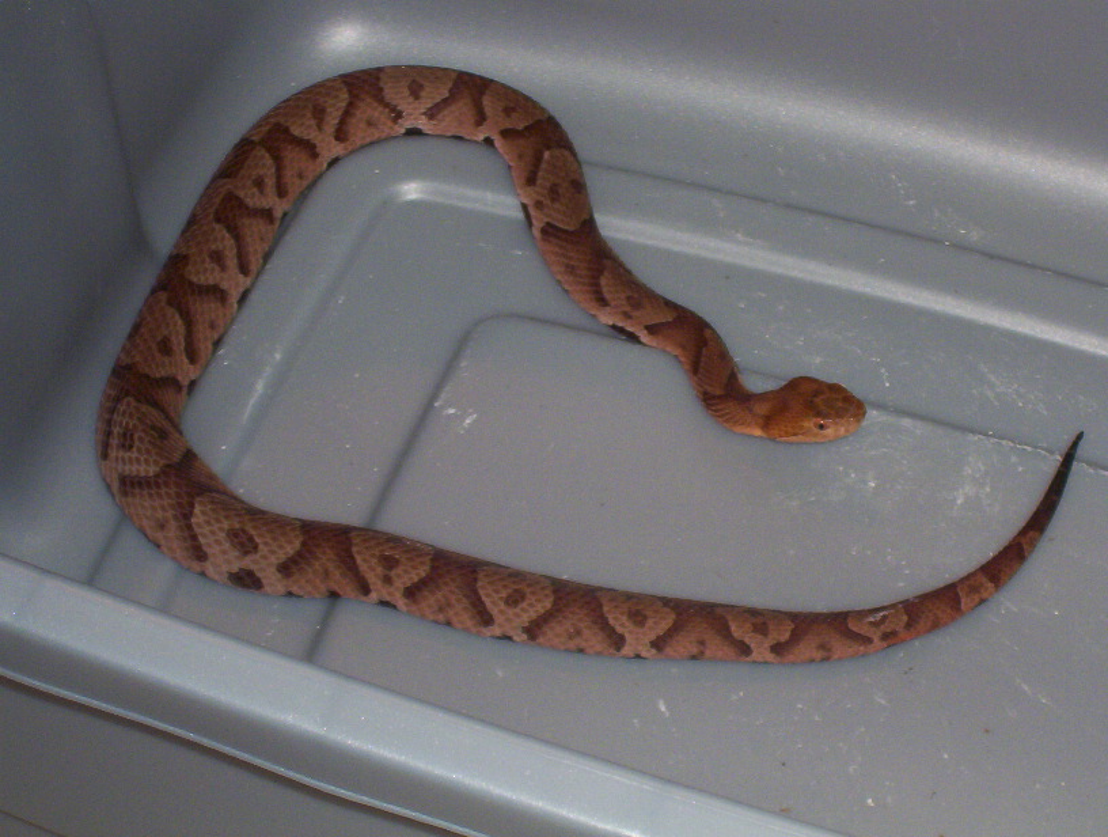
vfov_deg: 13.8
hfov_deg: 18.2
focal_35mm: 108
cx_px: 554
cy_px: 418
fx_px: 3465
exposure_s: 1/90
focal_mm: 16.61
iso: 140
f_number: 4.72
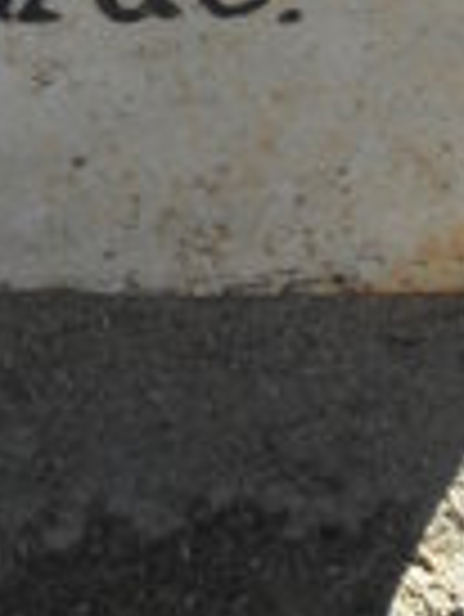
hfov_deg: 9.4
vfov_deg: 11.2
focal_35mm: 152
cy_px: -782
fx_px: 2712
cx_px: -311
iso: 64
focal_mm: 4.6
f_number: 5.6
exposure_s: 1/125
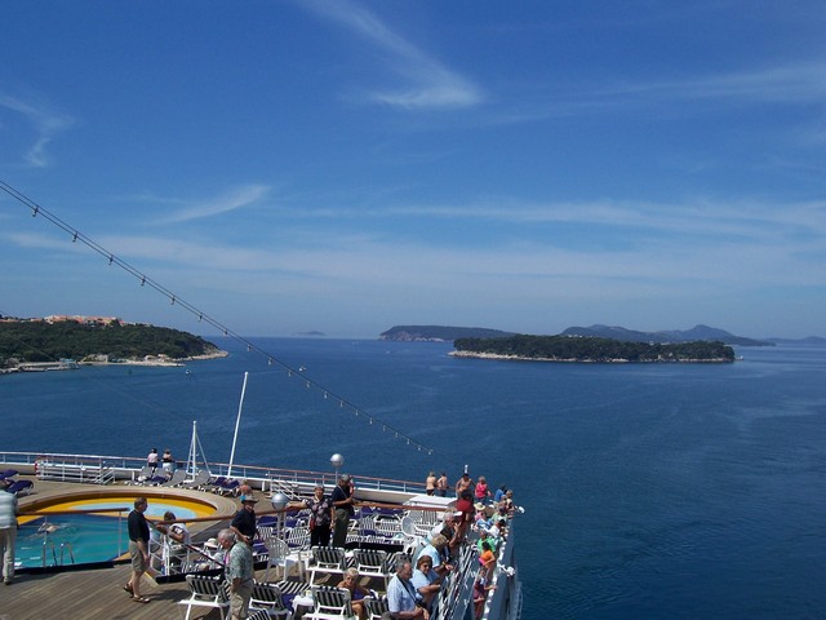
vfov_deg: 41.8
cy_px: 310
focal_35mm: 34
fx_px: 811
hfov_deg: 54.0
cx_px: 413
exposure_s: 1/750
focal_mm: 5.6
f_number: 5.6
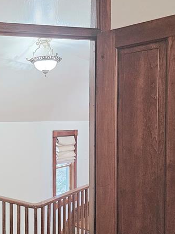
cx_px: 29
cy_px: 129
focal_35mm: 40
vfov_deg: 46.7
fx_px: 270
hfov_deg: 34.5
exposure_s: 1/120
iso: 640
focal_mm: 6.3
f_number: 1.7
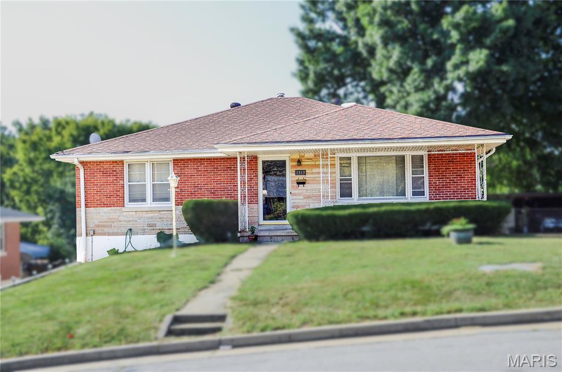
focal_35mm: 45
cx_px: 281
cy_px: 186
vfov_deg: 29.7
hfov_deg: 43.7
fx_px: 701
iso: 160
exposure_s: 1/250
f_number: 8
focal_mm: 30
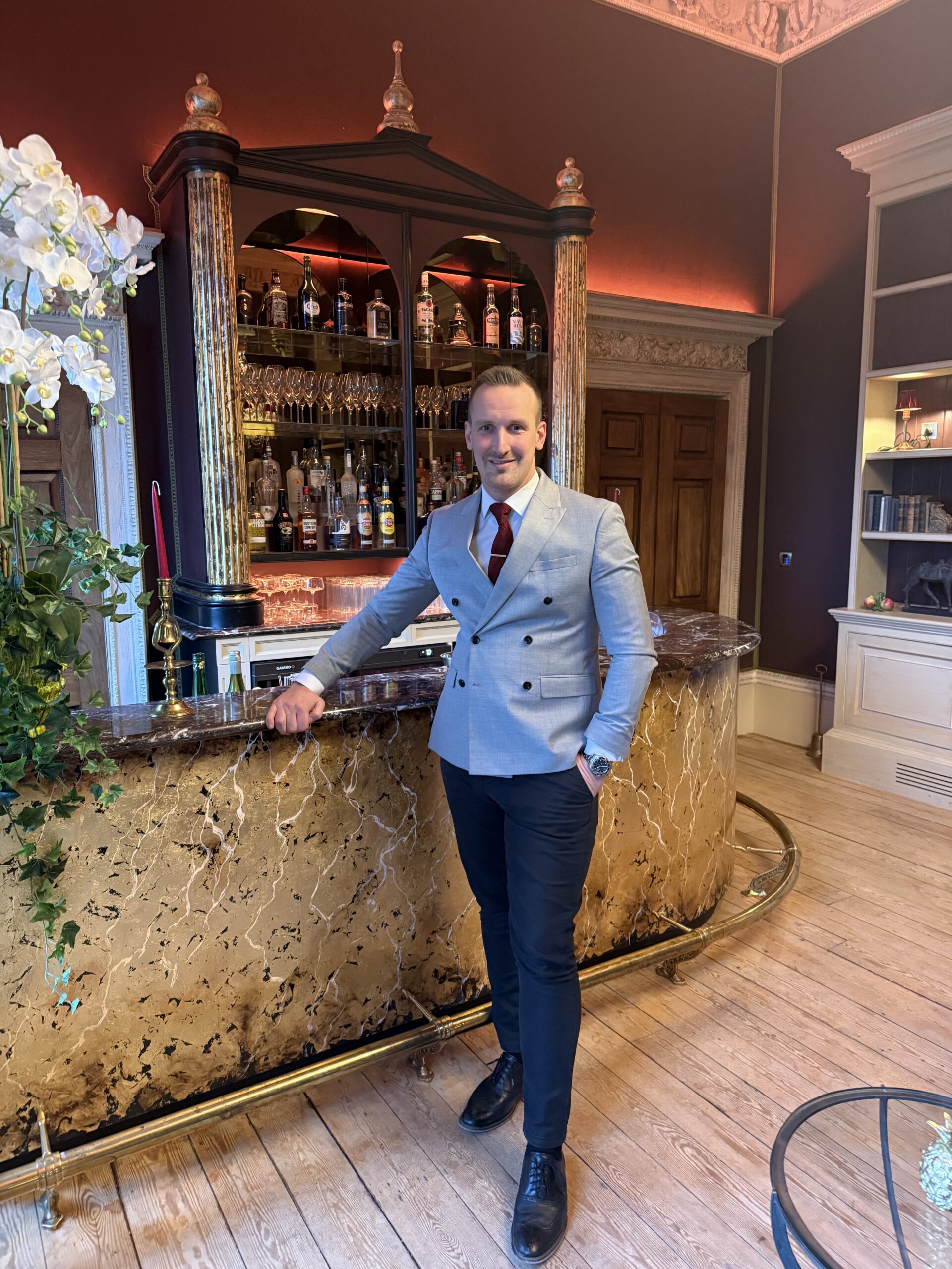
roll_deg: -0.1
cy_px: 634
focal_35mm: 24
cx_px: 476
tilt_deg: -6.4
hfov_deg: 56.8
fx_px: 880
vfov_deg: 71.6
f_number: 1.78
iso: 640
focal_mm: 6.76
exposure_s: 1/50
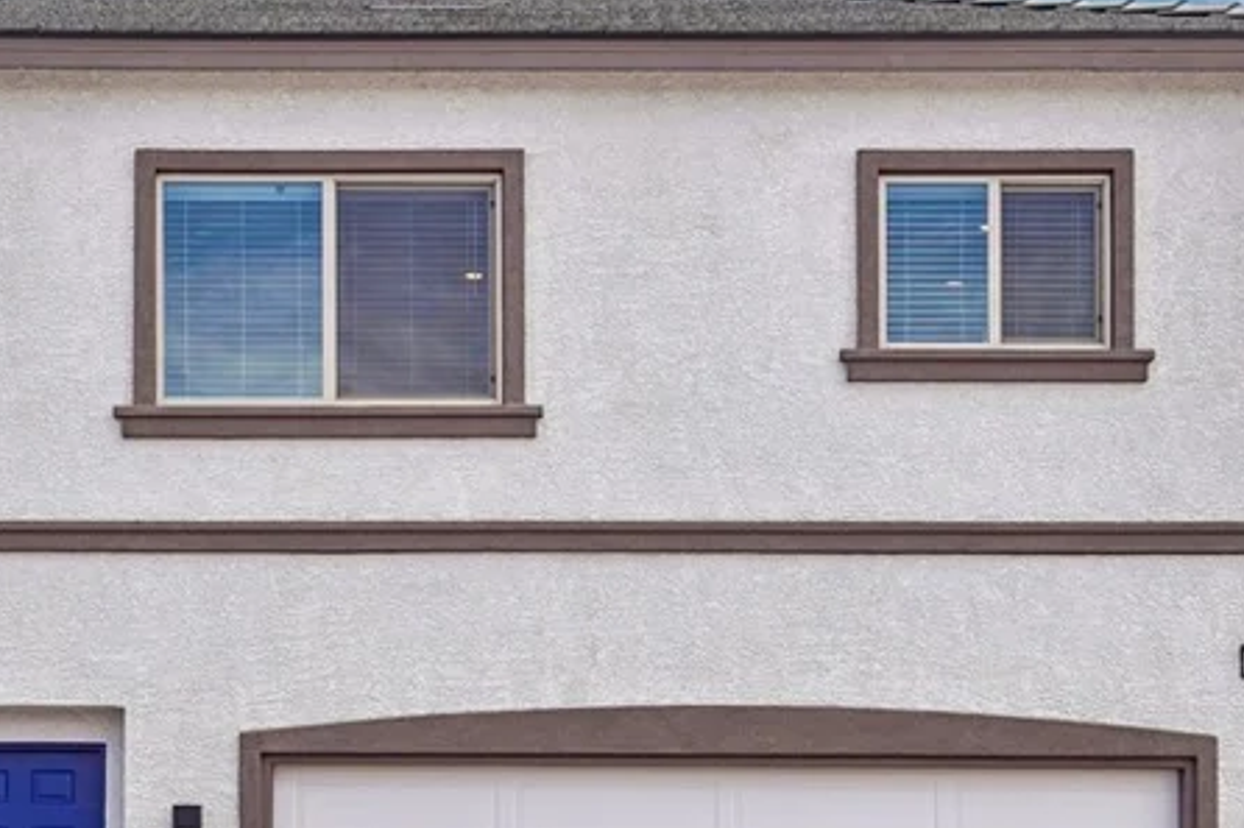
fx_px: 2694
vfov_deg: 17.4
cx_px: 513
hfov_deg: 26.0
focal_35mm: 78
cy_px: 538
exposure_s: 1/250
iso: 100
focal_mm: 34
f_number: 8
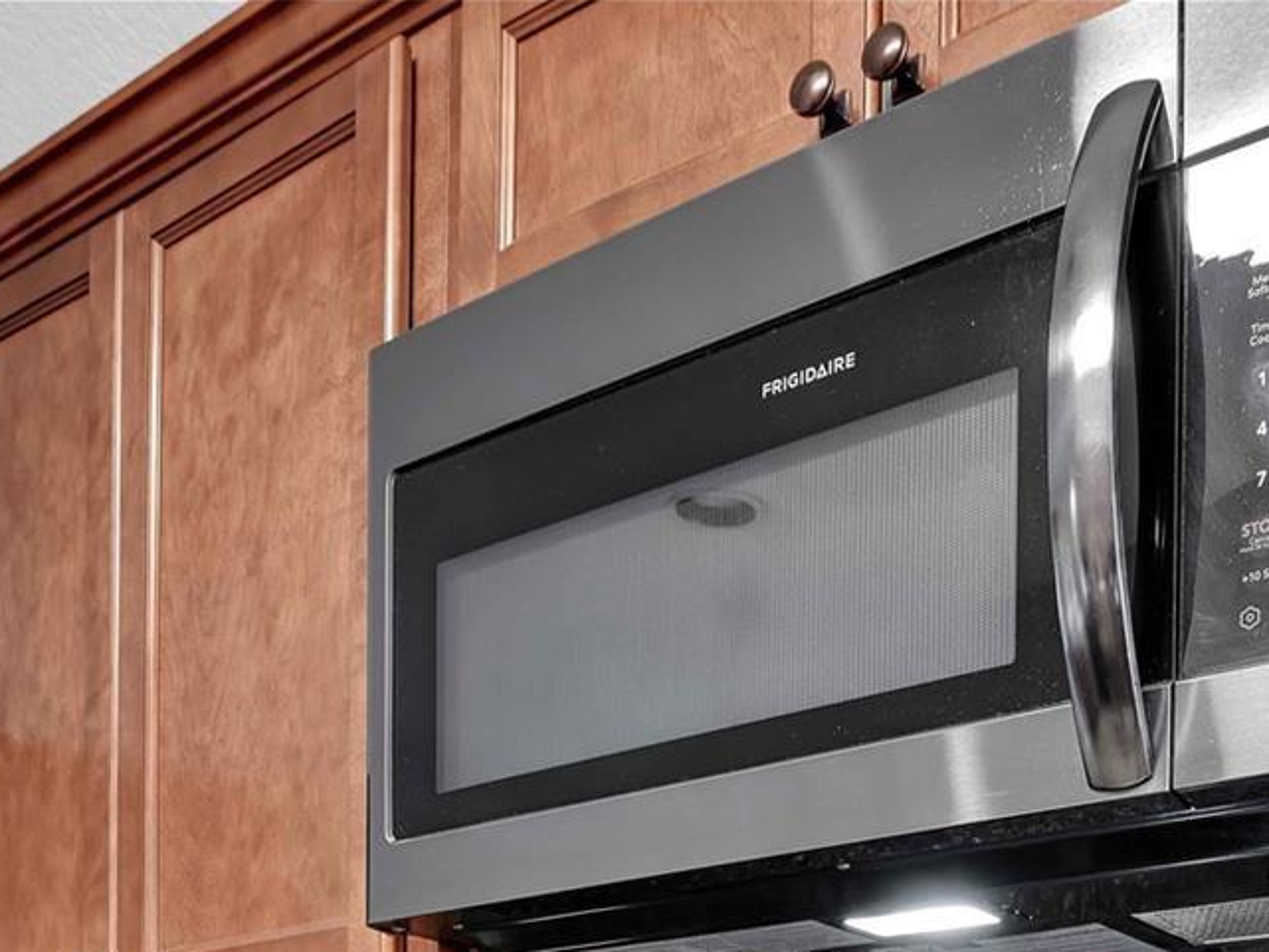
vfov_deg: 26.4
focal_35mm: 43
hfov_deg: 43.7
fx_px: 1577
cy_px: 1348
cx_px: 738
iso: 100
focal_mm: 14
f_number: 8
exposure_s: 1.3
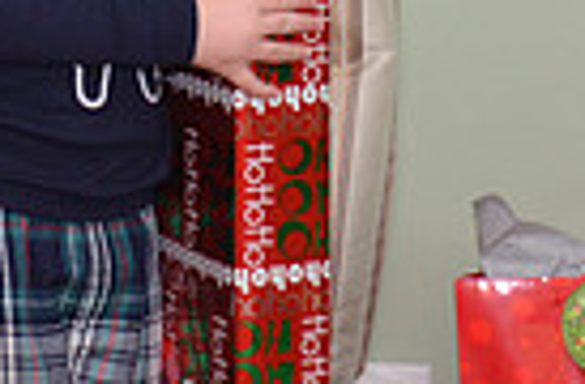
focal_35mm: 242
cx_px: 154
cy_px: -286
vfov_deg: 5.5
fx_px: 3915
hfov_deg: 8.5
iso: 800
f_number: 4.8
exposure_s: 1/60
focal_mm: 38
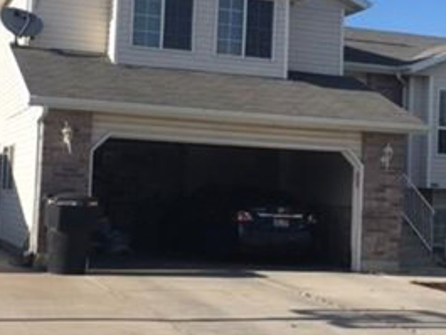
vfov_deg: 21.0
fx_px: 902
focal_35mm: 70
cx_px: 232
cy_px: 143
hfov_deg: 27.8
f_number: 2.2
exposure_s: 1/1241
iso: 25
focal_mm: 4.15
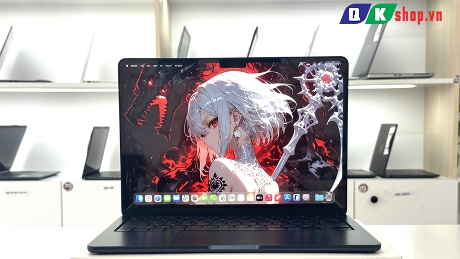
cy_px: 169
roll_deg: +1.1
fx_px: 647
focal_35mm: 53
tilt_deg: -4.5
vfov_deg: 22.6
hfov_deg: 39.2
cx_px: 228
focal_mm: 6.76
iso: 50
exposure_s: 1/129
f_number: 1.78
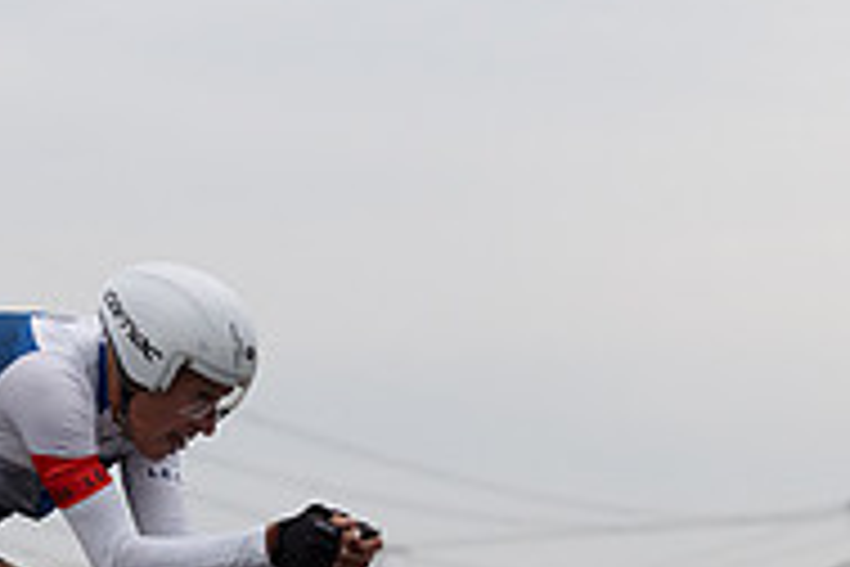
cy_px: 551
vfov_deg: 6.4
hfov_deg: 9.5
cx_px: 108
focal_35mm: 215
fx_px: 5076
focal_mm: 70
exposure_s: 1/800
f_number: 3.2
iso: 1600
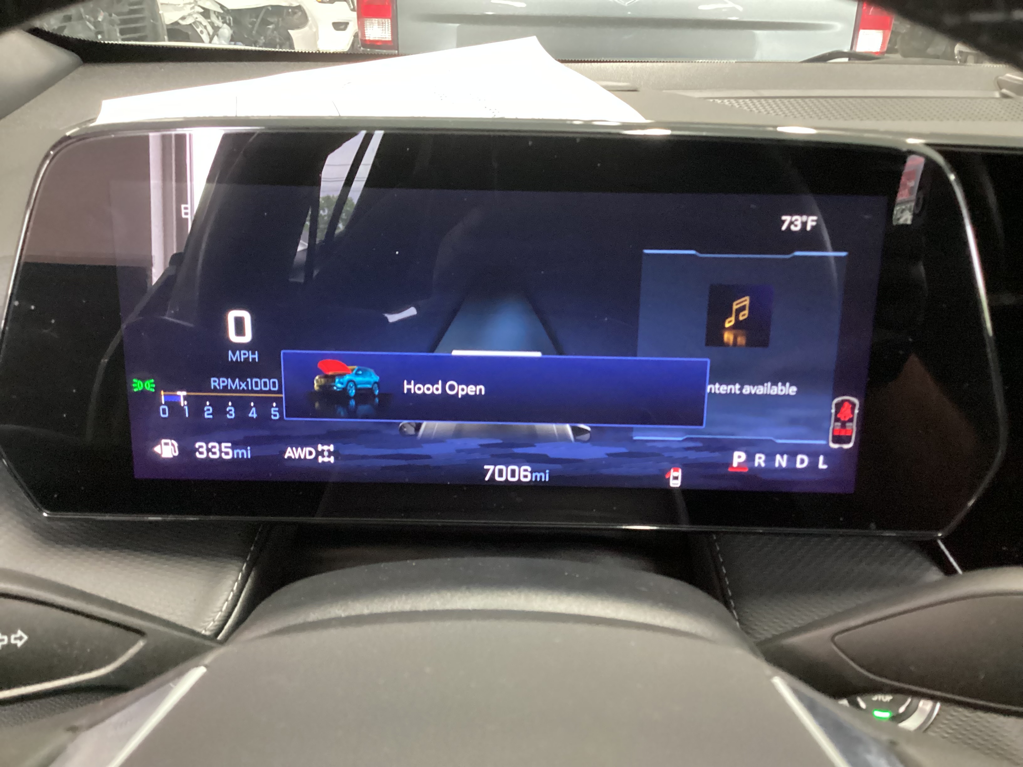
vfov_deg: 45.4
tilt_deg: -25.5
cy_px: 384
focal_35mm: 31
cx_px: 512
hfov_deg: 58.4
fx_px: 916
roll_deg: -1.9
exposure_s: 1/20
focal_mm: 3.3
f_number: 2.4
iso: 640
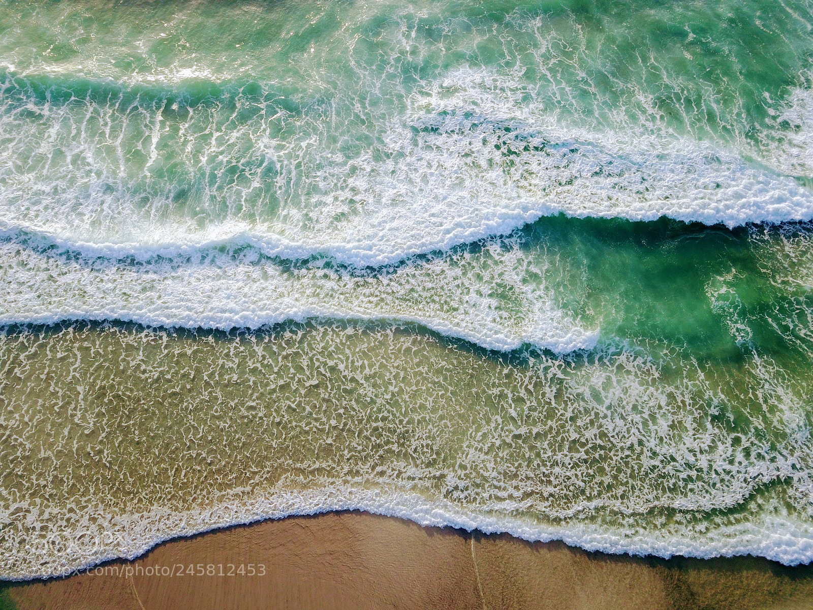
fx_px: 611
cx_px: 406
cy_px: 305
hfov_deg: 67.3
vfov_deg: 53.1
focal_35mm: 26
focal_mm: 4.73
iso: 100
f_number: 2.2
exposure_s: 1/565
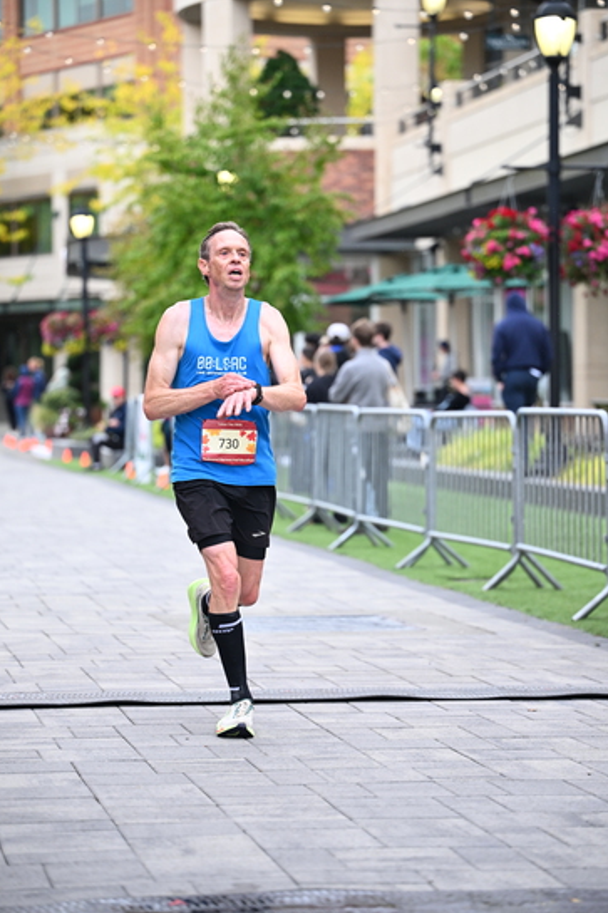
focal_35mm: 104
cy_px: 457
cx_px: 302
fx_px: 2636
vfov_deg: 19.6
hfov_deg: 13.2
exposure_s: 1/1600
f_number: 2.8
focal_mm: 103
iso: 1250
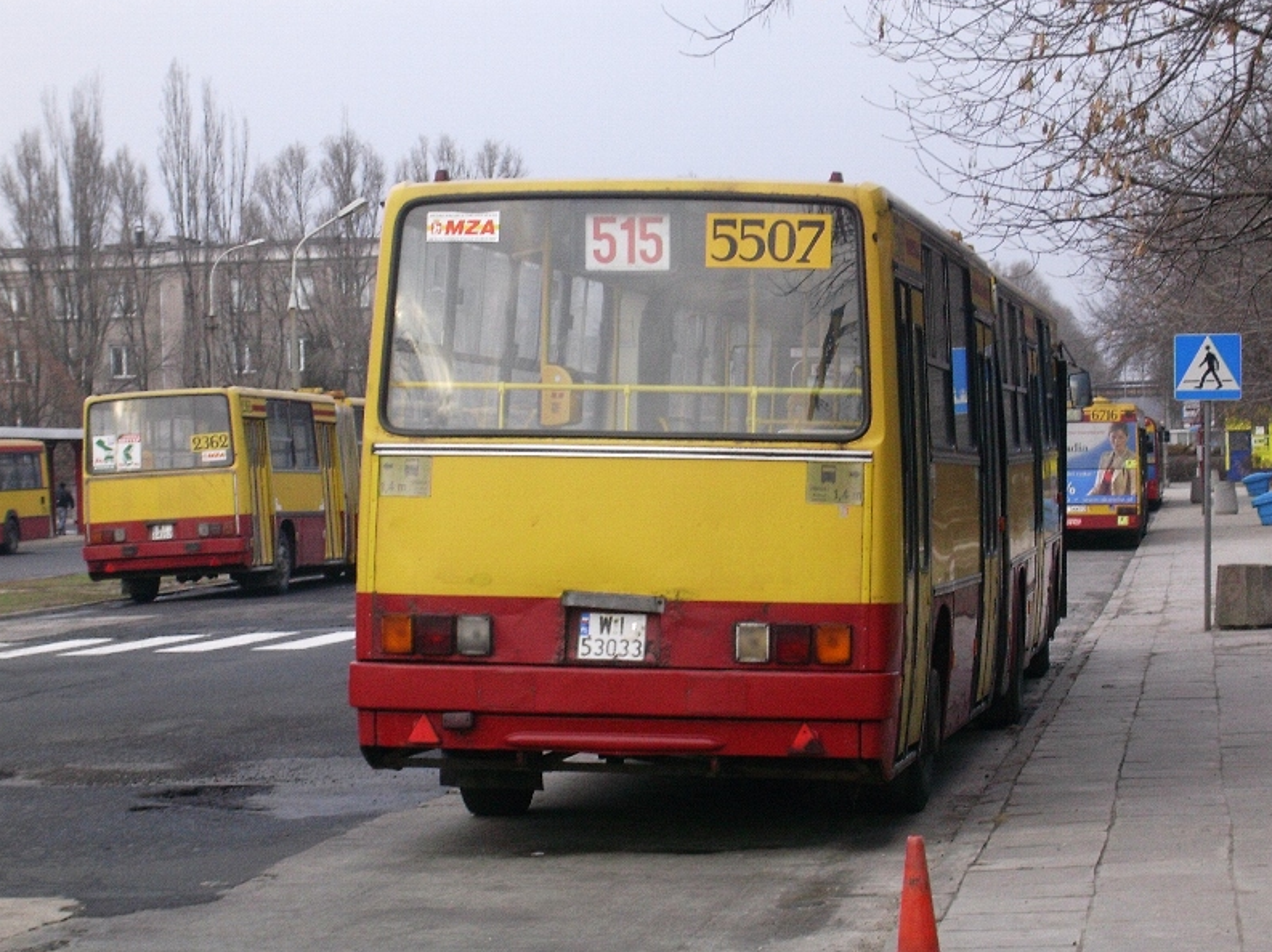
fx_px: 3930
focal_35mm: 107
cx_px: 638
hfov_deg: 18.4
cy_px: 473
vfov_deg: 13.8
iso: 70
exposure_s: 1/64
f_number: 4.7
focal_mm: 16.1
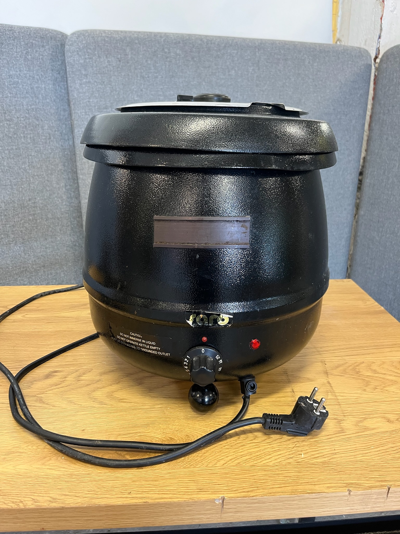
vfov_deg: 67.3
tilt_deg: -19.5
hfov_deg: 53.1
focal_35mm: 26
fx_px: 401
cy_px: 267
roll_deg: -1.3
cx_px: 200
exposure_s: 1/50
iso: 160
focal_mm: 5.1
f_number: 1.6
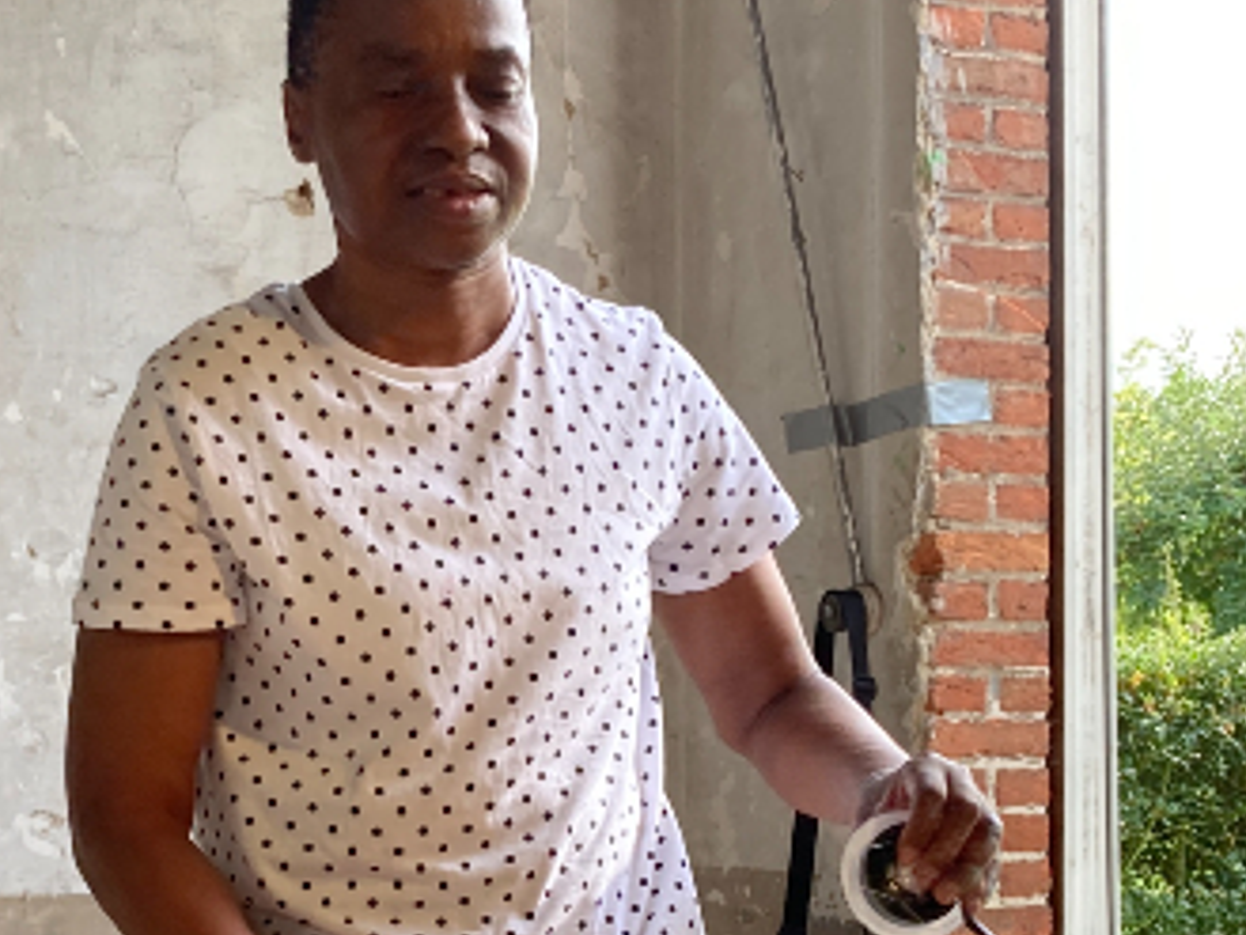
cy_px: 867
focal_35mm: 85
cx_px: 454
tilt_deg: -1.3
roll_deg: +0.2
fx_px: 3061
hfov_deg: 22.9
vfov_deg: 17.1
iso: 25
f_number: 1.8
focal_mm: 3.99
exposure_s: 1/201
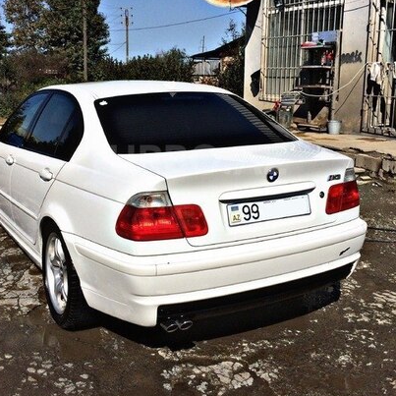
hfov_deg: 40.0
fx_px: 544
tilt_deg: -9.7
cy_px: 160
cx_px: 186
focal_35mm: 42
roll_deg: -2.0
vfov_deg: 39.9
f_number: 2.2
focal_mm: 4.15
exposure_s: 1/4566
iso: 32
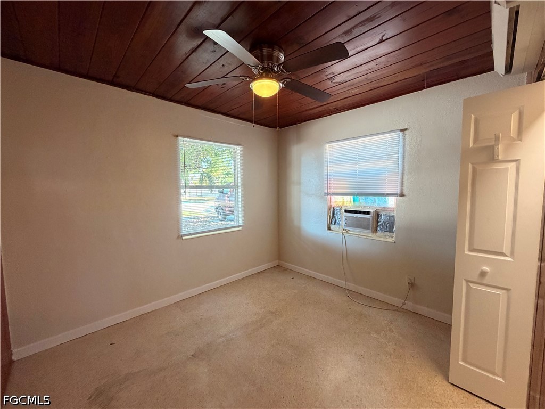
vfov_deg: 85.7
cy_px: 204
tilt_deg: -4.2
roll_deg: +0.9
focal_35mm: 14
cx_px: 272
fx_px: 220
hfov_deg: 102.1
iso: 320
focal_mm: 2.22
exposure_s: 1/60
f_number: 2.2
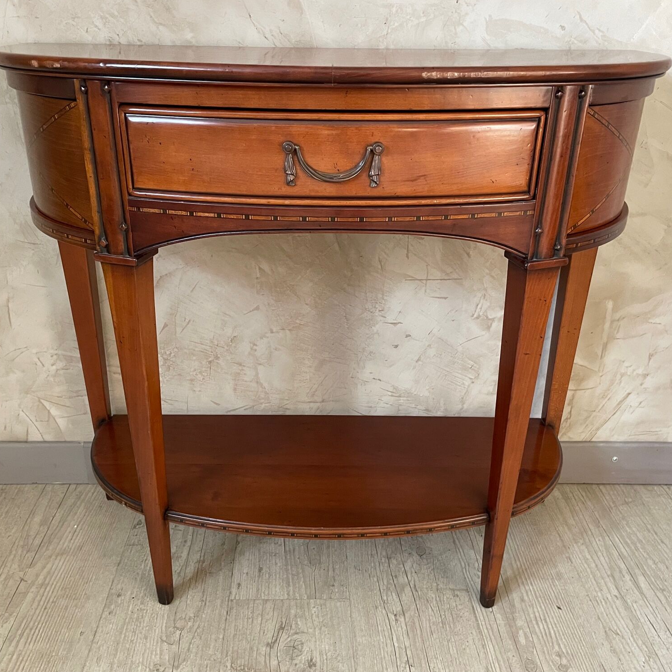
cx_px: 332
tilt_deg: -25.5
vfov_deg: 52.5
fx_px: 681
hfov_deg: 52.5
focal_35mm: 31
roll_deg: -0.7
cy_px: 335
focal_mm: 4.2
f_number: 1.6
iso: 400
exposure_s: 1/60
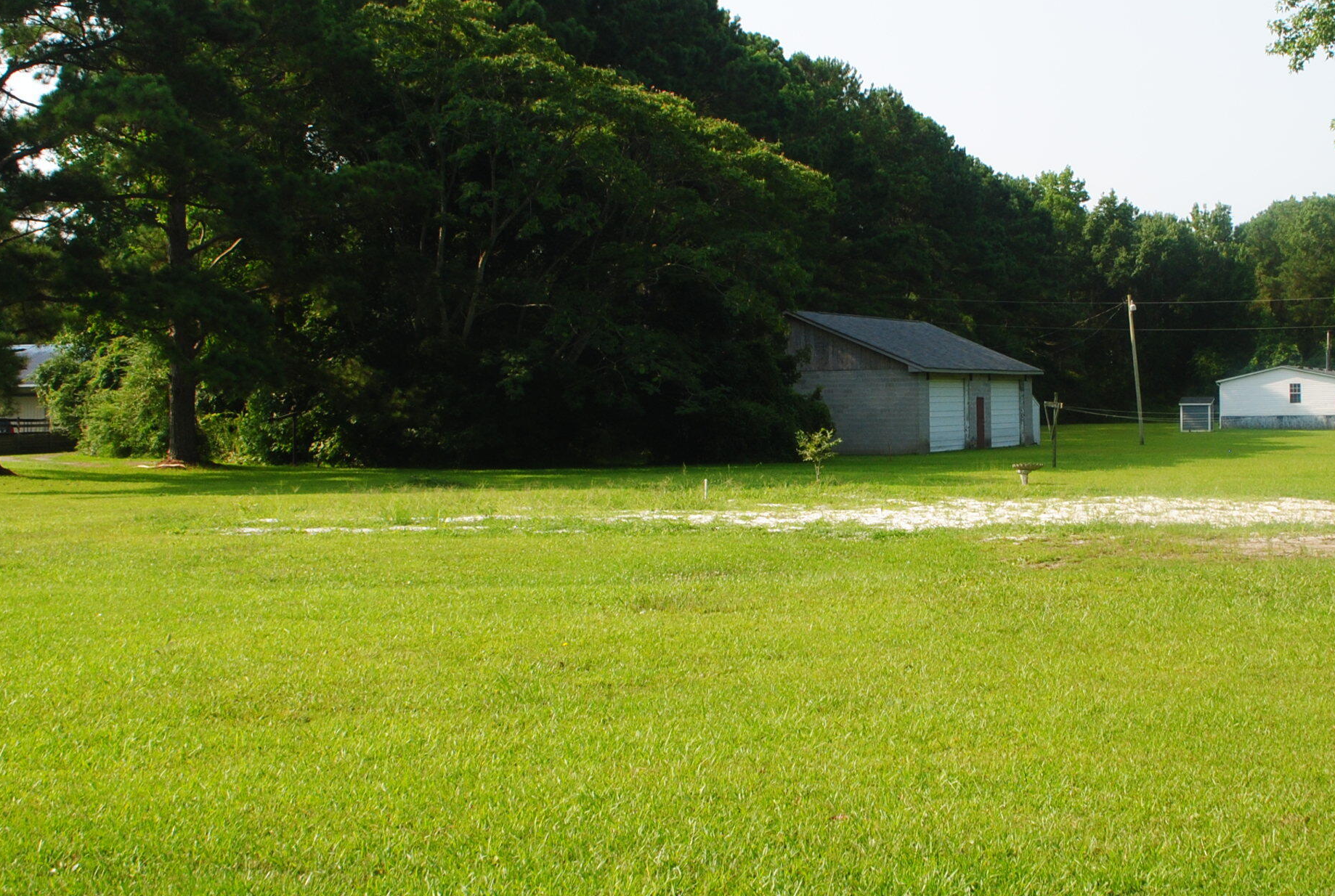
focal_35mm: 52
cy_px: 388
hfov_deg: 37.8
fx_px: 1932
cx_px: 875
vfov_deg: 26.1
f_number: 9
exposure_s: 1/160
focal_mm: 22
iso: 200
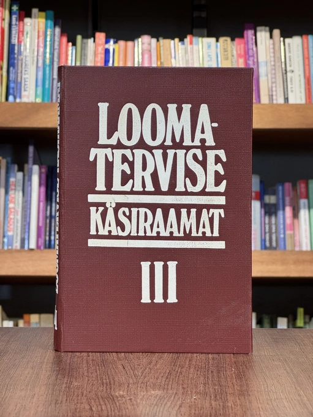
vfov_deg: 25.3
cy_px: 208
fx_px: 928
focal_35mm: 77
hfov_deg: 19.1
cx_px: 156
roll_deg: -0.6
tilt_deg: +0.5
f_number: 2.8
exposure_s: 1/99
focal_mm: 9
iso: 160
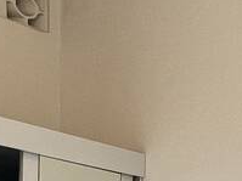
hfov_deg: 20.7
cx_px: 180
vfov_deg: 12.6
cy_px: 419
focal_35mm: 94
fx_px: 657
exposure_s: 1/120
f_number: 1.8
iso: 64
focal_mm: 1.57
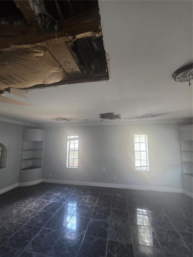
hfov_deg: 89.9
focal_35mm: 13
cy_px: 128
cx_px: 96
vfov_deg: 106.2
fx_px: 97
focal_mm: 2.2
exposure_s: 1/60
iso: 400
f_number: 1.9
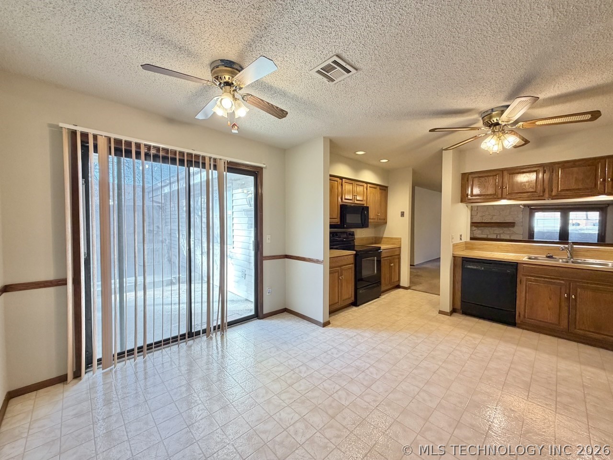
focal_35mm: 14
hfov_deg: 102.1
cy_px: 230
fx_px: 248
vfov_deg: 85.7
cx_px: 306
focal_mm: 2.22
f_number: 2.2
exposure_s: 1/60
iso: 200
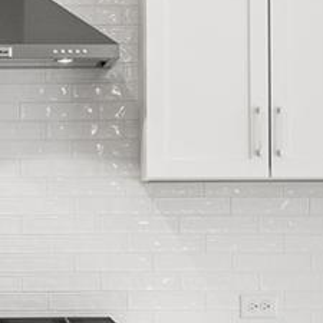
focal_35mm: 254
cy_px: 251
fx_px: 2681
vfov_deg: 6.9
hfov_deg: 6.9
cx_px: 11
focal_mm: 28.5
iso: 160
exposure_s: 1/20
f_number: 8
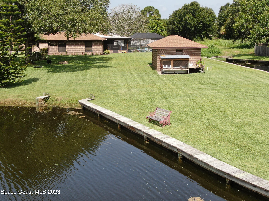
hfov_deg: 39.7
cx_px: 134
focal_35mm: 48
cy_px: 100
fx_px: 373
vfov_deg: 30.3
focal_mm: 8.6
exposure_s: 1/50
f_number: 3.8
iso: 100
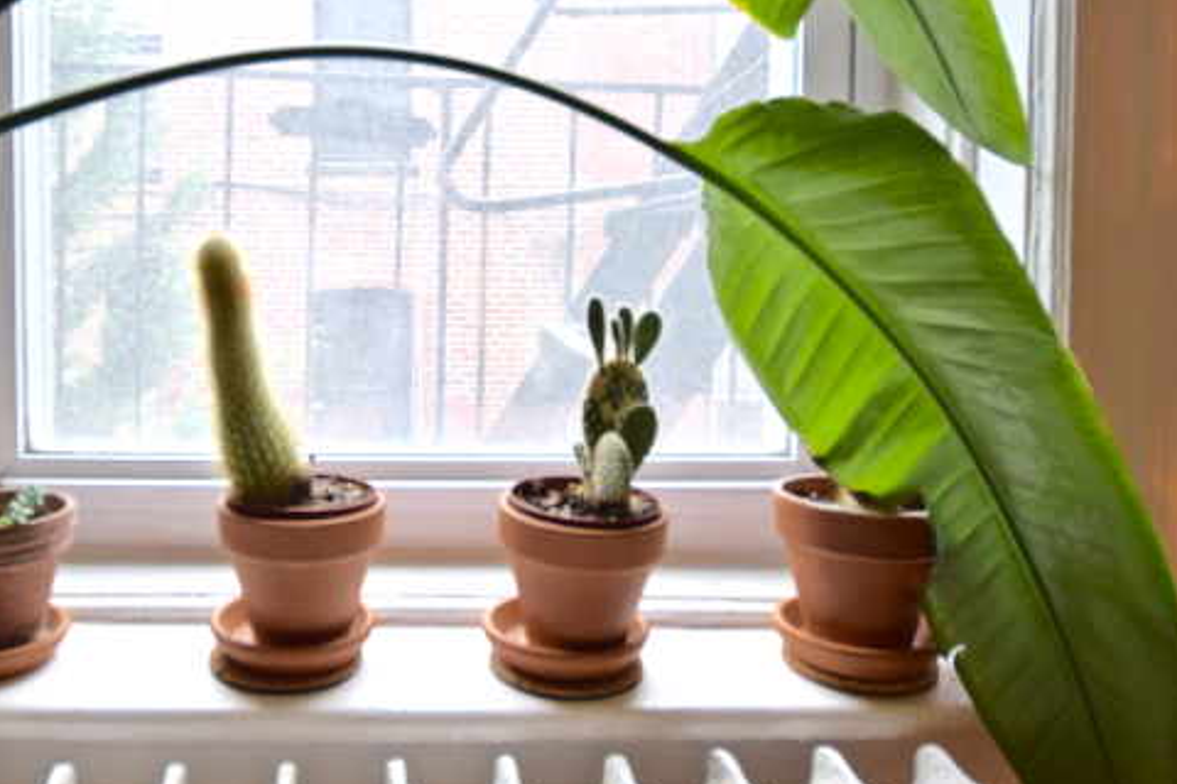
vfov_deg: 40.6
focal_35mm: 32
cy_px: 262
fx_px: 1046
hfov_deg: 57.6
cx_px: 406
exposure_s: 1/60
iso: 400
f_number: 4
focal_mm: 10
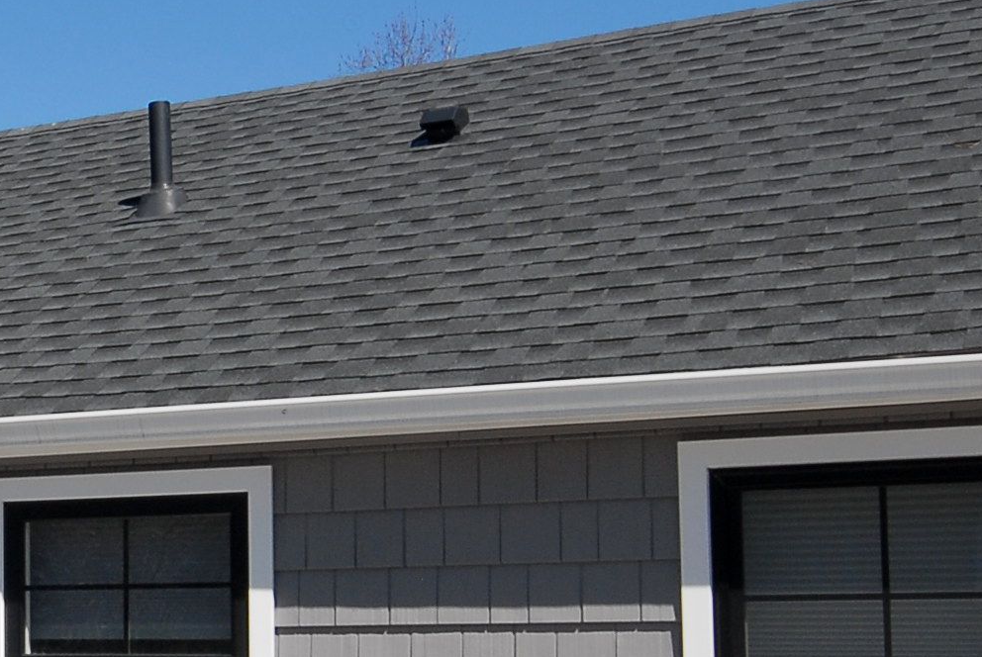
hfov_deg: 23.1
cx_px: -132
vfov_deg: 16.6
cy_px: 503
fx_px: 2239
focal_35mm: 82
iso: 200
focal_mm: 14
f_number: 13
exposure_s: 1/125
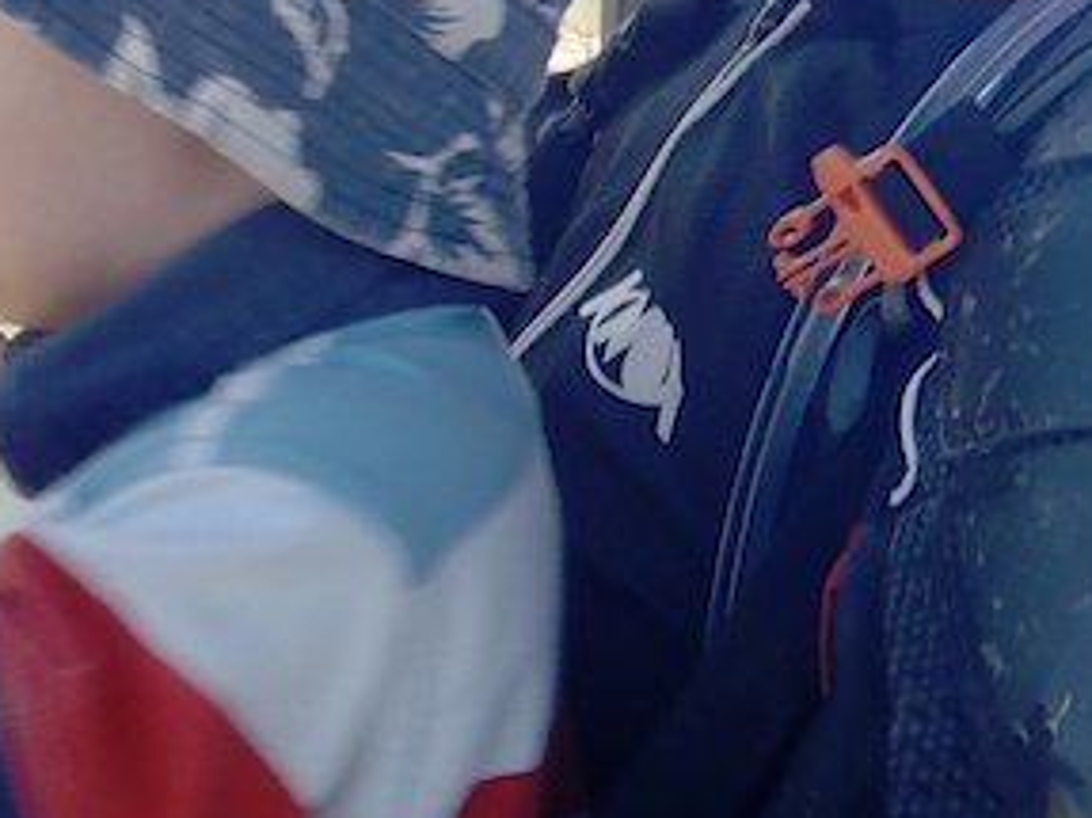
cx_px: 167
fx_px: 2460
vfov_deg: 18.5
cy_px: 46
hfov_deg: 24.5
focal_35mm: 78
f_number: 3.5
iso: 64
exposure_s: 1/30
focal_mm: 5
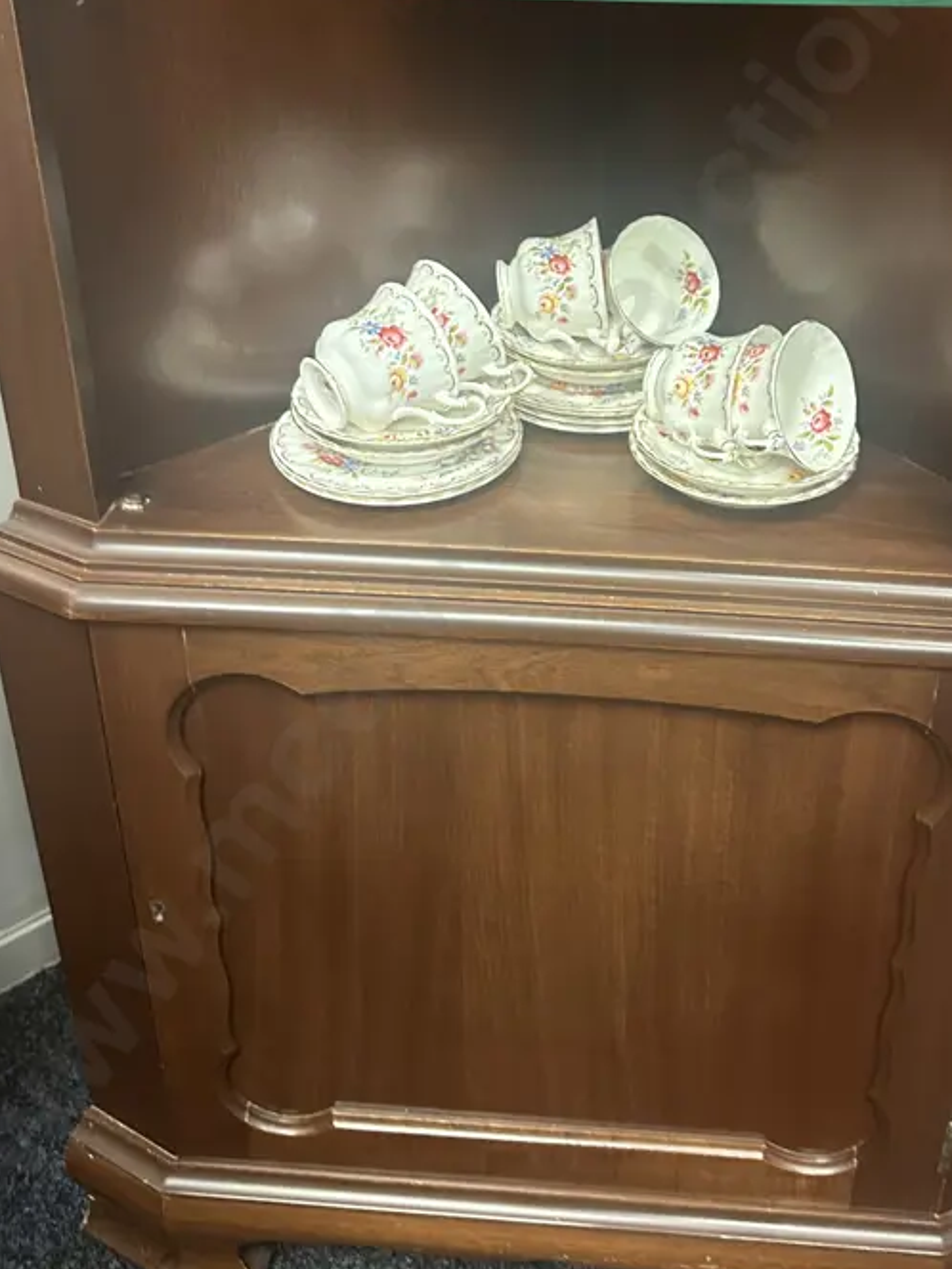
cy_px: 390
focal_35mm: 37
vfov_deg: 49.0
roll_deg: -0.2
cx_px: 581
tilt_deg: -25.4
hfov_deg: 38.5
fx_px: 1357
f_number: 1.78
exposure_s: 1/50
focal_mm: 6.86
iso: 640
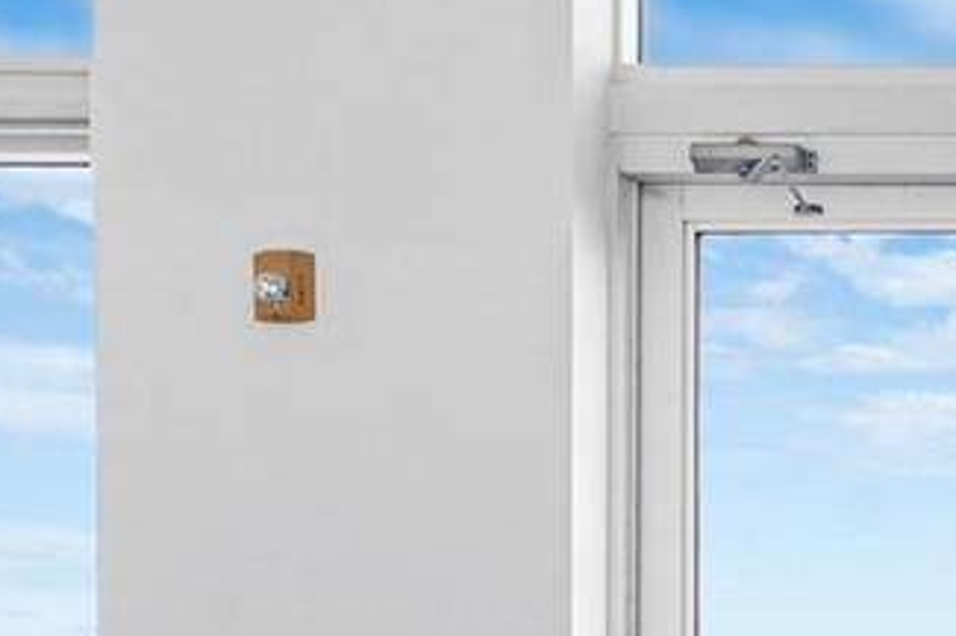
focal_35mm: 69
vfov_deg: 18.9
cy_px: 707
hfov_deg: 22.9
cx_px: 1491
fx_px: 1830
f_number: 5
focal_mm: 7
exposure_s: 1/40
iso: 100
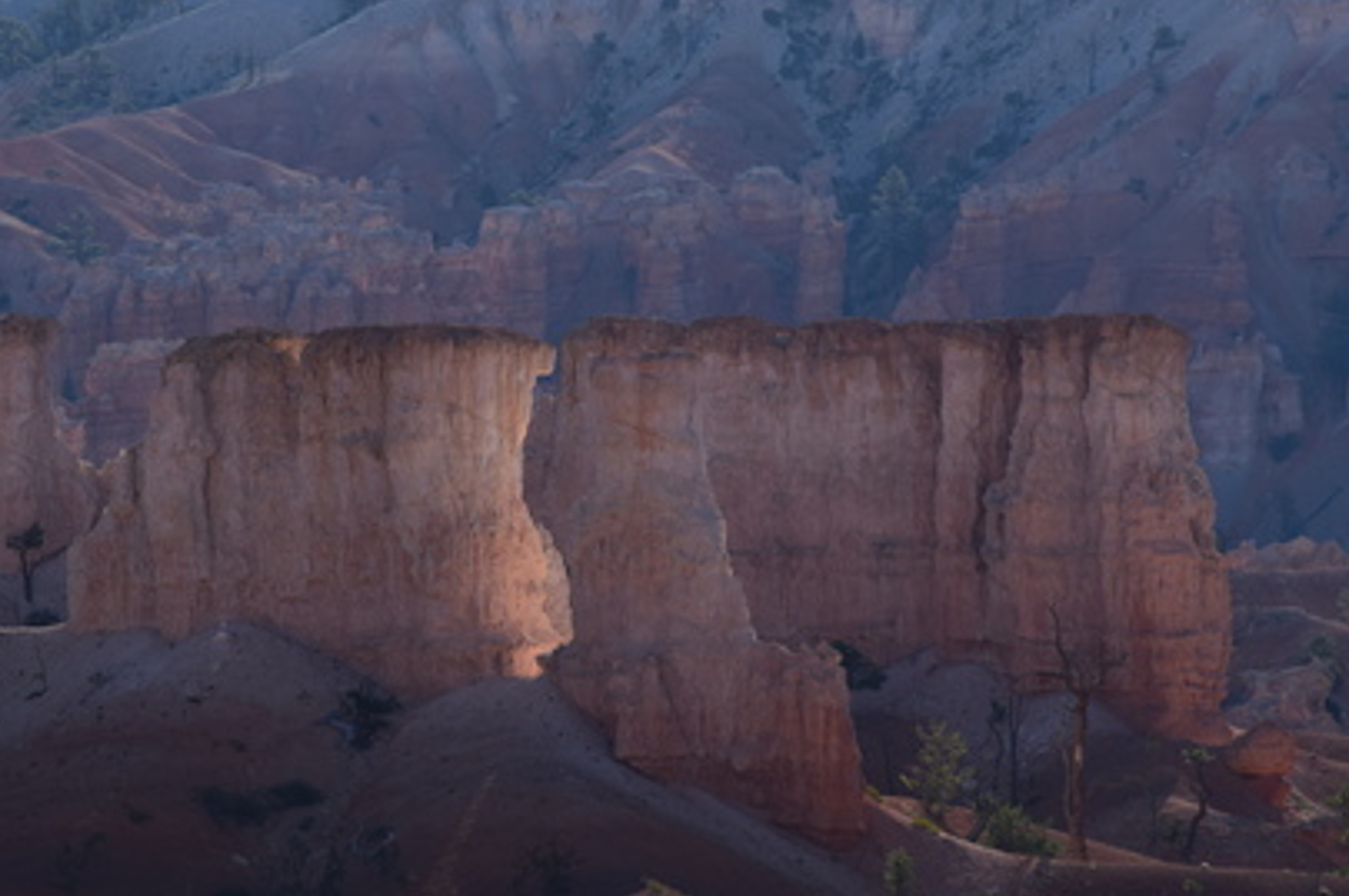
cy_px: 371
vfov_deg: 3.9
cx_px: 506
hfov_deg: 5.8
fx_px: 13212
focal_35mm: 353
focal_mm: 170
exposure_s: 1/500
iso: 320
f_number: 11
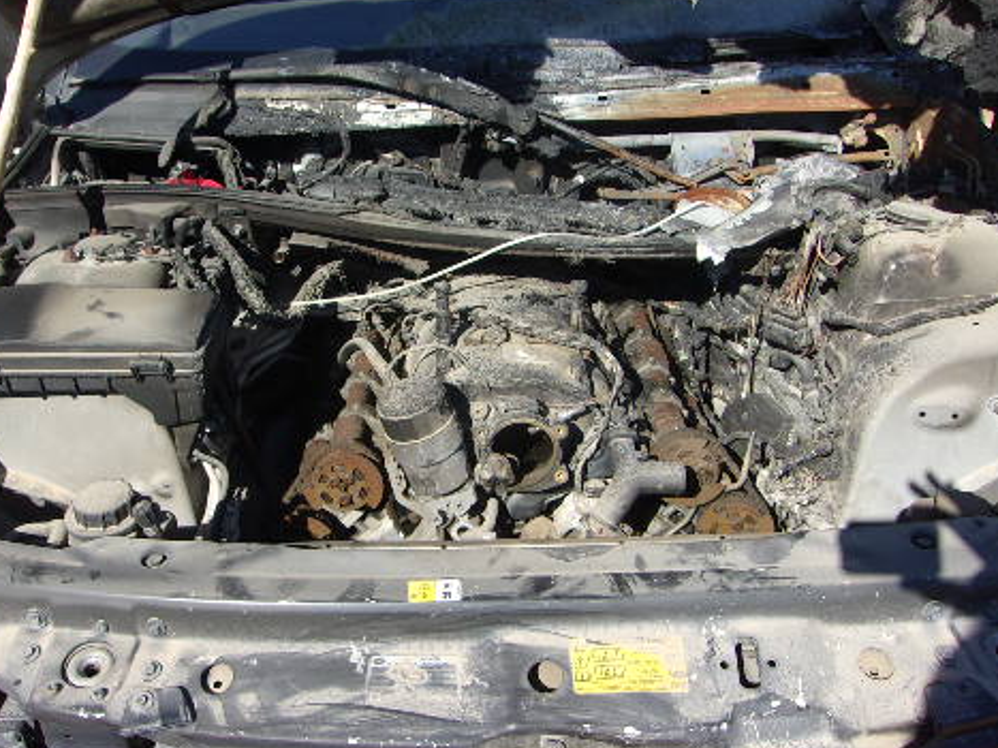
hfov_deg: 50.1
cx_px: 449
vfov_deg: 38.6
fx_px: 1066
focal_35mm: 37
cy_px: 329
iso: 80
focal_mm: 4.9
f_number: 10.4
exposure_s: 1/70
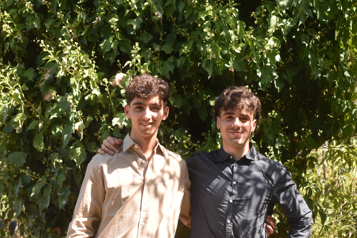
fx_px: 744
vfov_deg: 18.2
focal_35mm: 75
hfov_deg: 27.0
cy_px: 119
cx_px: 178
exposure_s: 1/500
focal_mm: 50
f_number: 11
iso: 1250
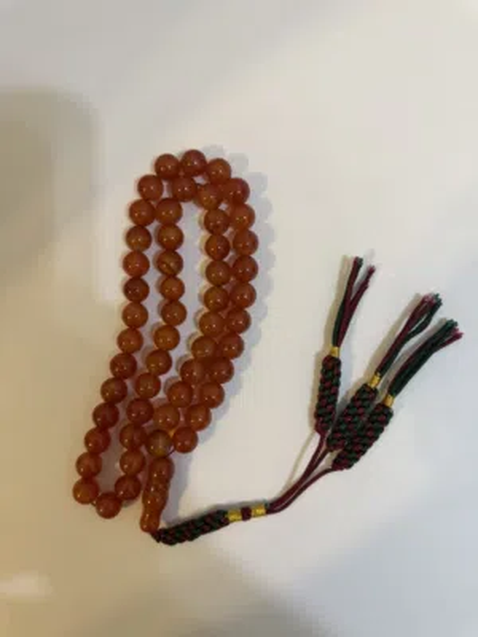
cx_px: 239
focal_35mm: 24
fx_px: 442
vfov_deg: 71.6
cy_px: 318
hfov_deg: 56.8
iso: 200
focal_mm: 6.76
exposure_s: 1/50
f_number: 1.78
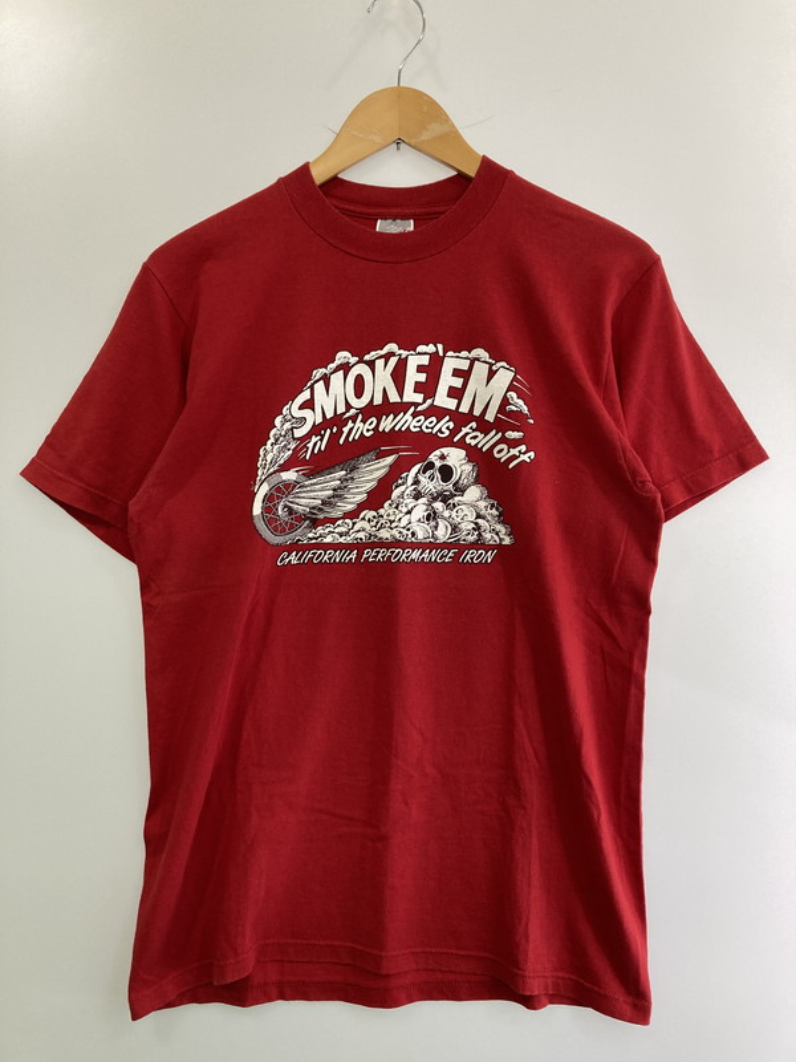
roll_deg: -0.7
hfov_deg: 49.7
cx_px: 398
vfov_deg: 63.4
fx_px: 858
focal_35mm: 28
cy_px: 531
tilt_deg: -17.1
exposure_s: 1/50
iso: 100
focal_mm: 3.99
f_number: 1.8
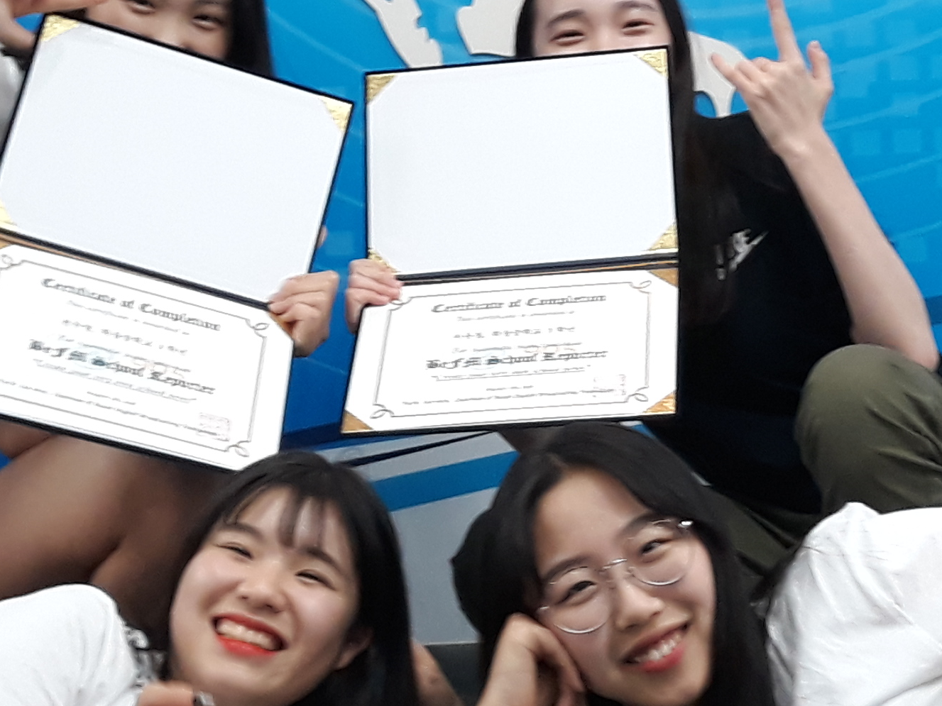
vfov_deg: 17.3
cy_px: 82
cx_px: 536
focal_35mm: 84
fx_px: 2286
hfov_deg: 23.3
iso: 100
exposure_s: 1/40
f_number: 1.7
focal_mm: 3.71
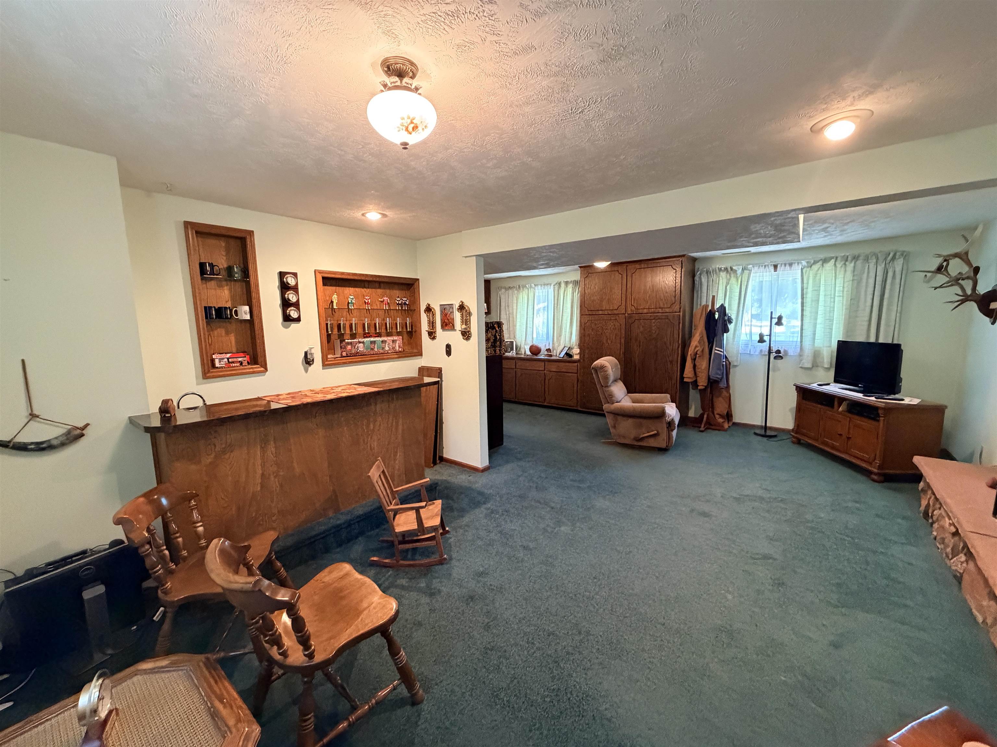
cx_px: 498
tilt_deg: -7.1
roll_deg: +1.2
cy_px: 374
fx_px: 403
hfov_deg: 102.1
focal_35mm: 14
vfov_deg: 85.7
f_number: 2.2
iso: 800
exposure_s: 1/60
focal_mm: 2.22
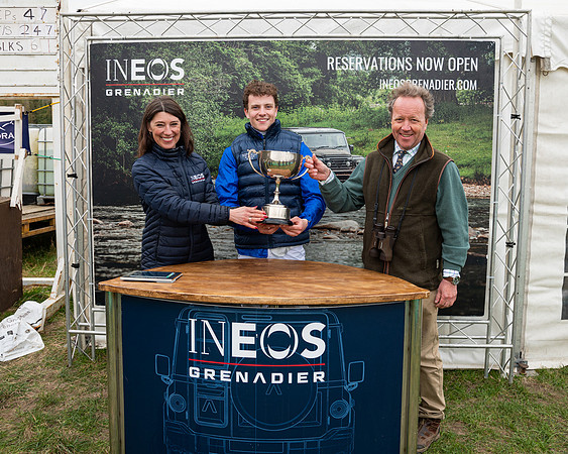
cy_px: 198
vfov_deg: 46.0
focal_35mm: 32
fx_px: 533
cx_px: 284
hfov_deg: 56.1
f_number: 5
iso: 400
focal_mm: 24
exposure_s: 1/250
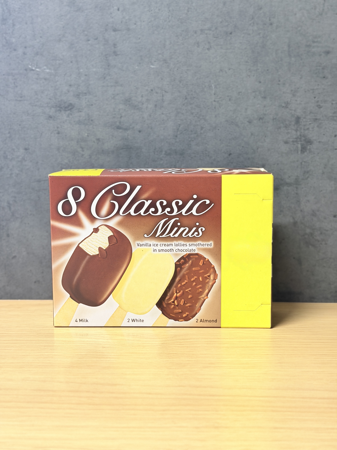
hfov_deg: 30.3
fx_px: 623
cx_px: 168
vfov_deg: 39.7
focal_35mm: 48
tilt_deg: -8.4
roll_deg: -1.1
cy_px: 225
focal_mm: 6.76
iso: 400
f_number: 1.78
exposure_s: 1/33
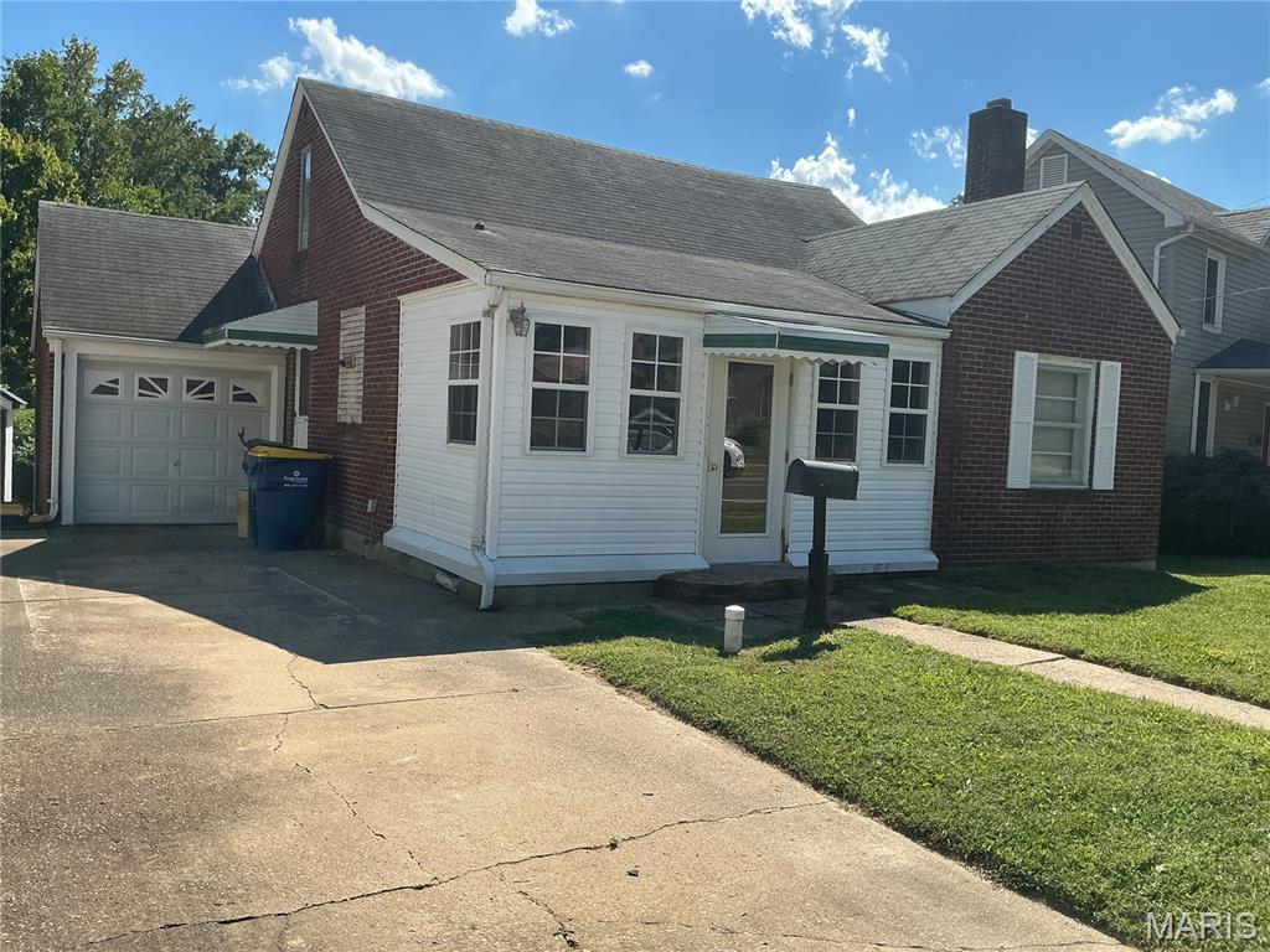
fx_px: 1064
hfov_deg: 61.7
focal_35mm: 29
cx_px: 635
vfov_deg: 48.2
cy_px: 476
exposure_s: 1/1984
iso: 25
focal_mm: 3
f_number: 1.8
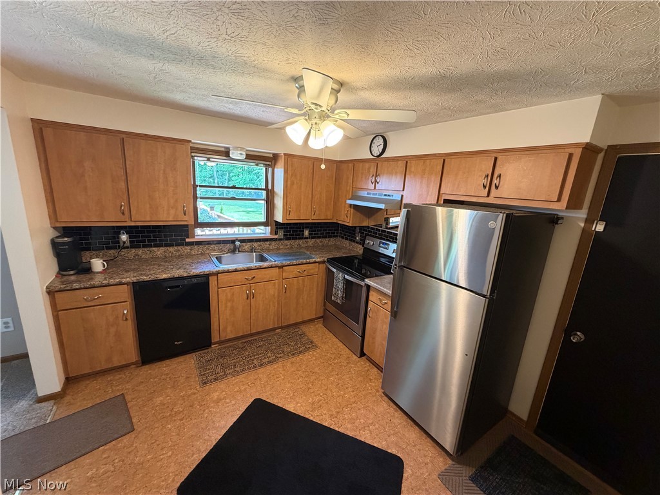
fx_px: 267
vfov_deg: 85.7
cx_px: 330
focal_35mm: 14
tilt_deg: -12.8
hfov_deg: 102.1
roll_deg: -3.7
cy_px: 248
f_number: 2.2
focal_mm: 2.22
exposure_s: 1/71
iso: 320
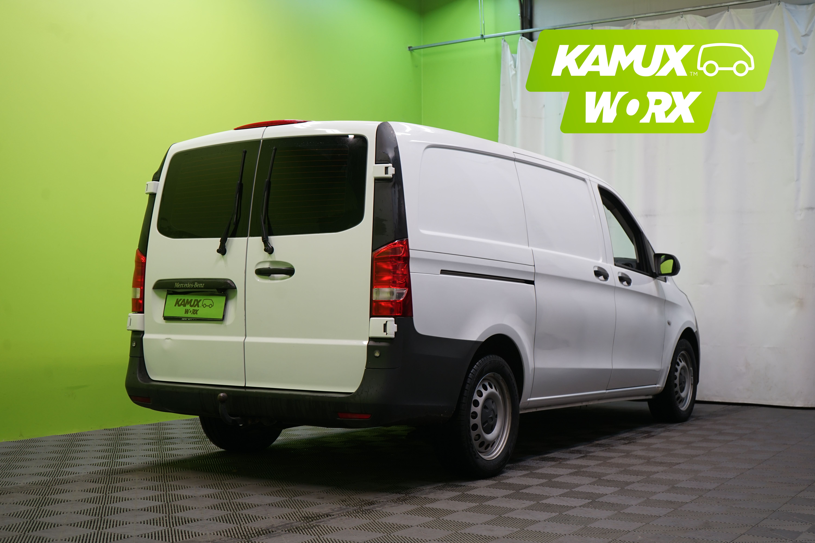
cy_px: 272
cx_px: 408
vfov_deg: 29.9
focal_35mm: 45
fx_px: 1019
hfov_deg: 43.6
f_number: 5.6
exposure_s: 1/50
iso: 400
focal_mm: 45
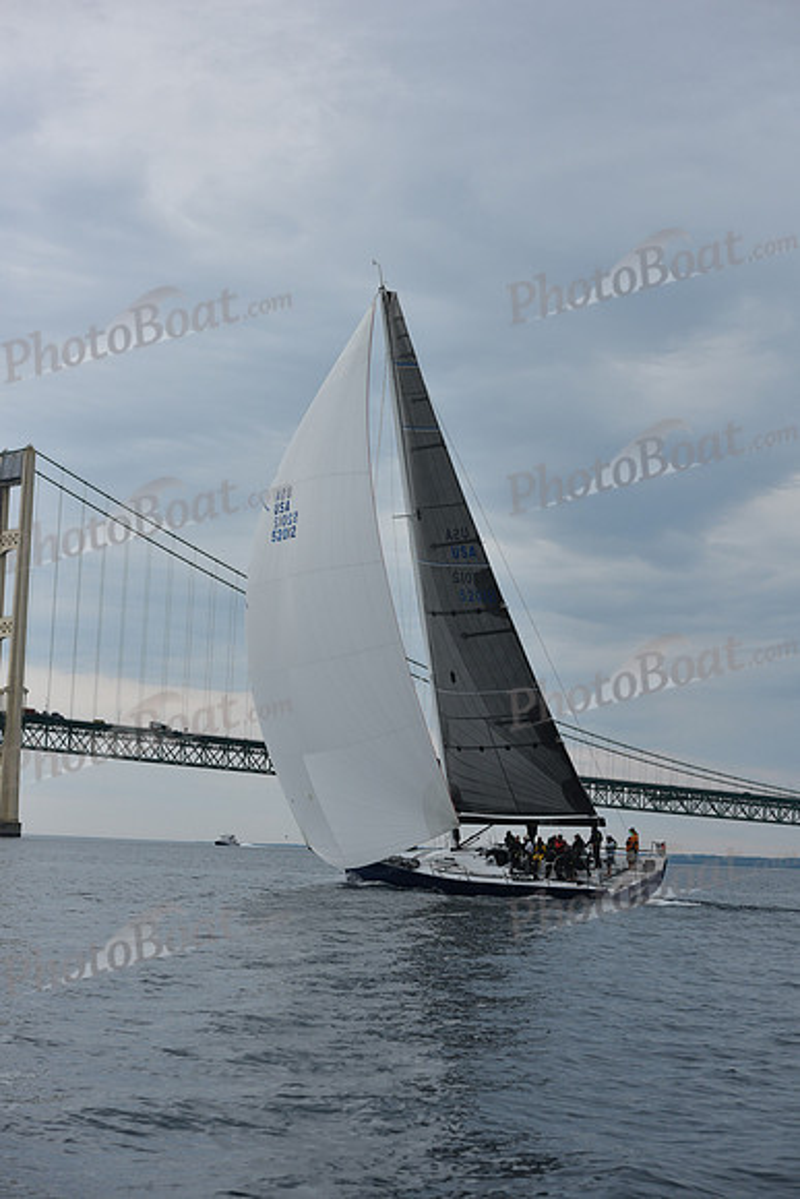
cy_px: 600
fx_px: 2332
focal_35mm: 70
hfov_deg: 19.5
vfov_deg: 28.8
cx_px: 400
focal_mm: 70
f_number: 6.3
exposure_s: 1/800
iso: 250
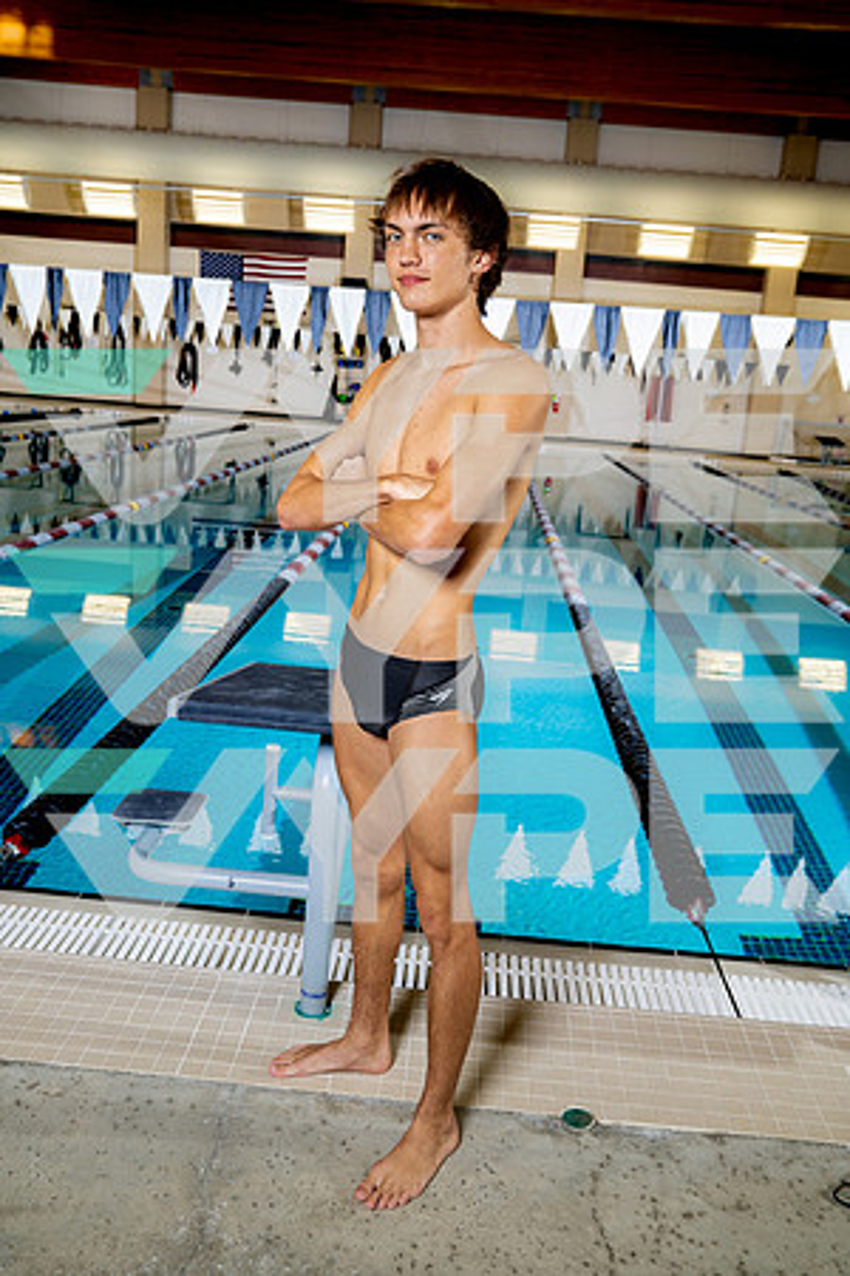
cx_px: 425
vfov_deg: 61.9
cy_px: 638
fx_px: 1062
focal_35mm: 30
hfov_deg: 43.6
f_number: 5.6
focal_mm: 30
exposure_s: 1/250
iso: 320
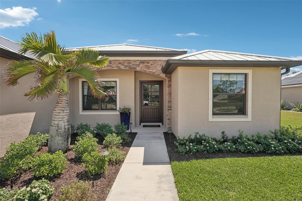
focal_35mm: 16
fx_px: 134
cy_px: 100
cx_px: 151
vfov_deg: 73.7
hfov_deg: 96.7
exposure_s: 1/500
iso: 400
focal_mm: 16
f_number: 8
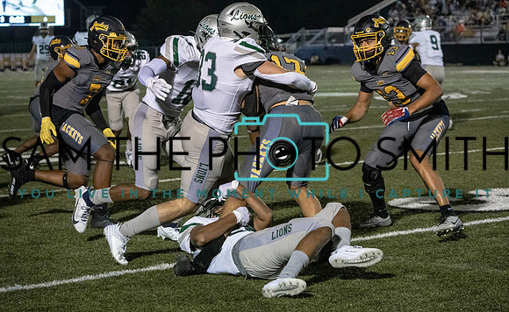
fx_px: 1467
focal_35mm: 106
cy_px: 176
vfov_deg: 12.2
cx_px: 264
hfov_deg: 19.7
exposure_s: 1/1000
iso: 16000
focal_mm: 100
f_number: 5.6
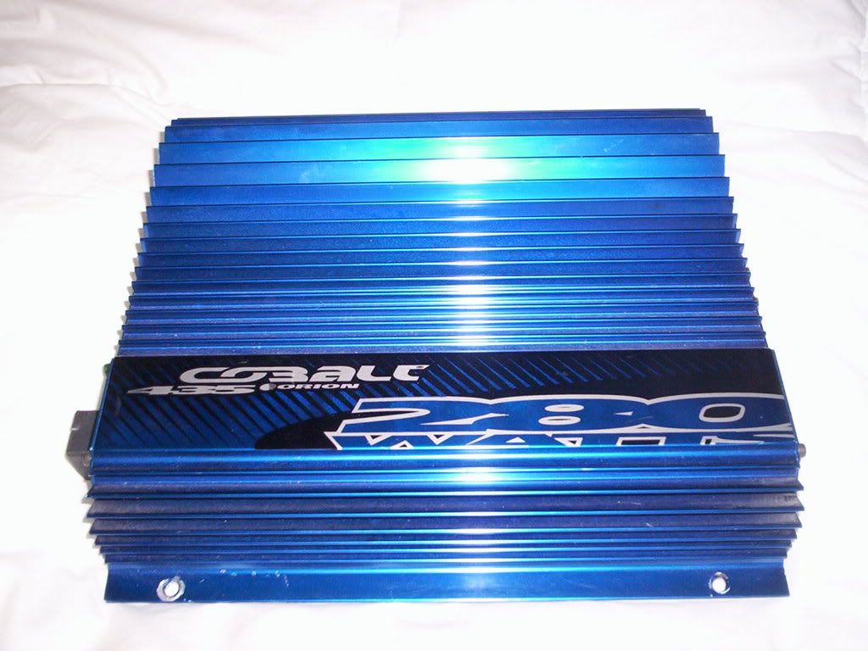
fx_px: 953
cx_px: 434
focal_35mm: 38
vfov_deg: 37.7
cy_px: 326
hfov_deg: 49.0
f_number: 4.5
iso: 140
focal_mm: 4.99
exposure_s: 1/60
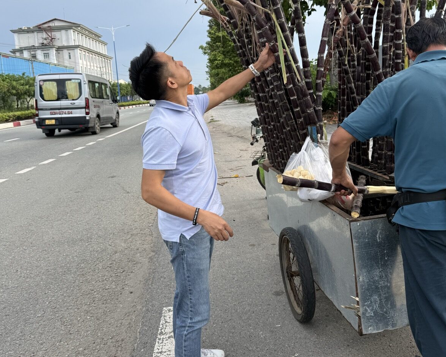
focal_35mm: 32
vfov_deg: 45.4
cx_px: 222
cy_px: 134
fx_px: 422
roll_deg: +3.7
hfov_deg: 55.7
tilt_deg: -3.2
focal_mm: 6.76
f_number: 1.78
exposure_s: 1/1075
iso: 80
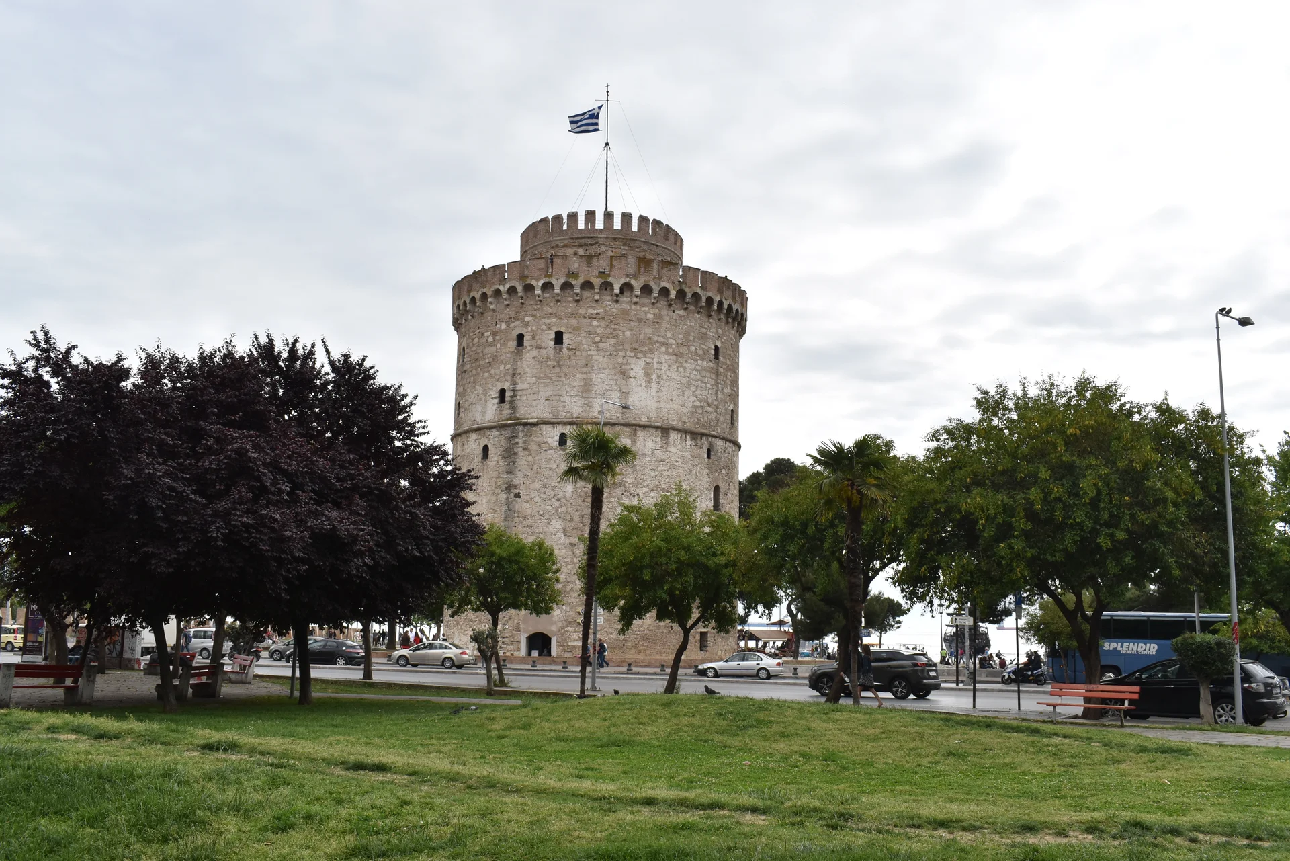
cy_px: 430
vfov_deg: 40.0
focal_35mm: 33
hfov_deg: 57.2
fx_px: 1183
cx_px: 645
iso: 200
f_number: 10
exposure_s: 1/400
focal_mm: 22
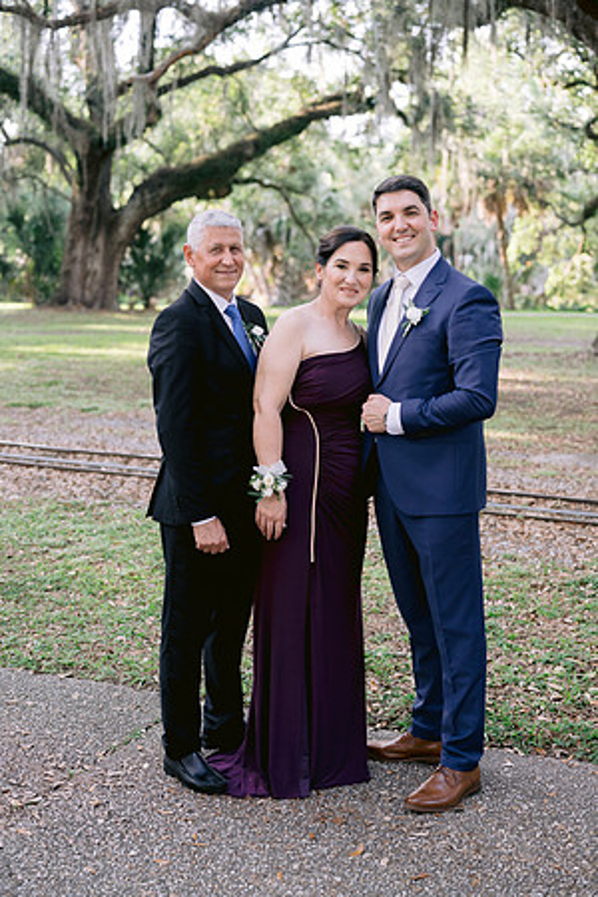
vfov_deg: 39.6
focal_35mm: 50
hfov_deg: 27.0
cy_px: 448
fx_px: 1246
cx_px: 299
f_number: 2.8
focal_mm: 50
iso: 400
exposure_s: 1/320
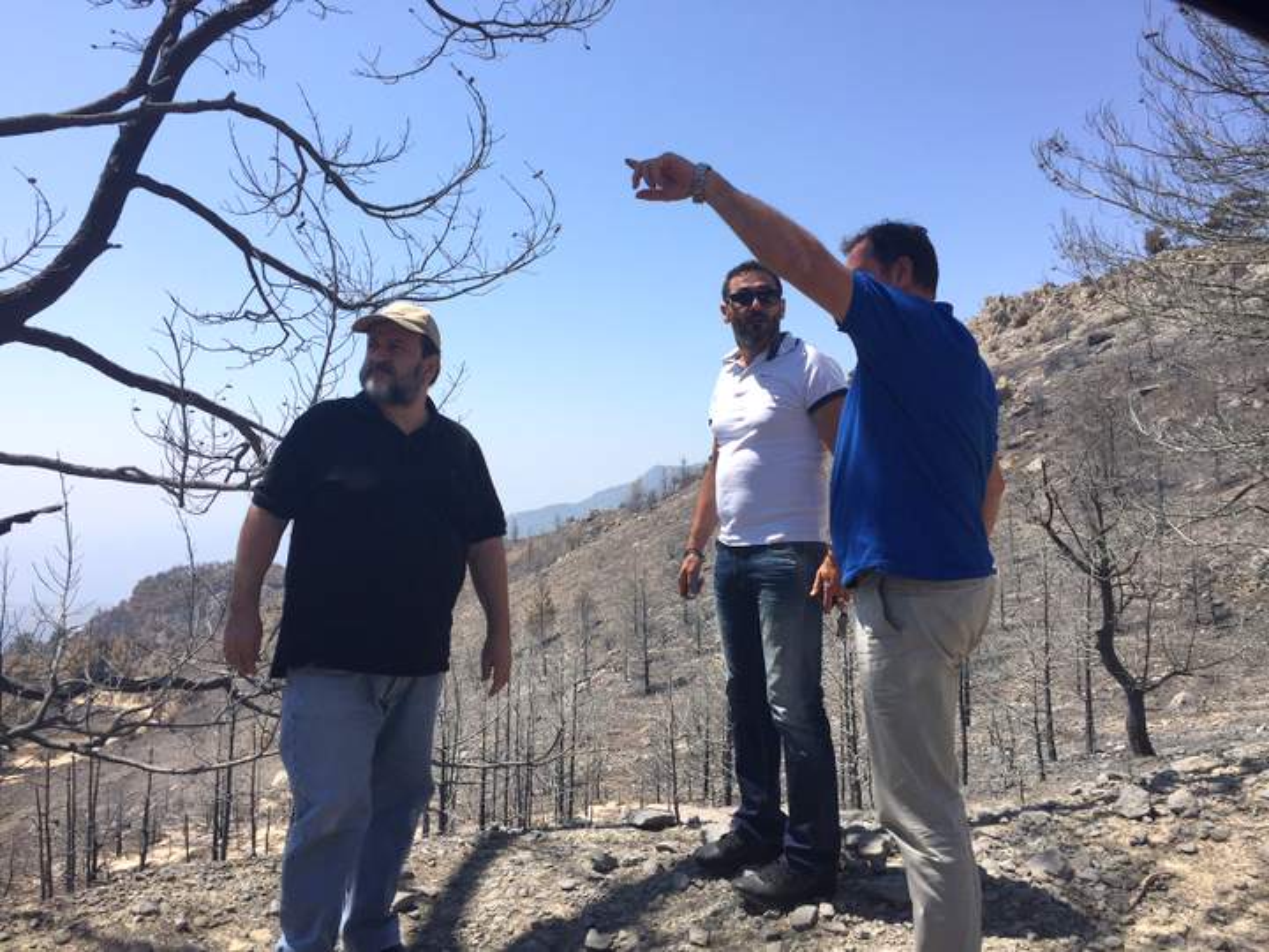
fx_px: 1063
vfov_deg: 48.2
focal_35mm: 29
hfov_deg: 61.7
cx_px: 634
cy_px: 476
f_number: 2.2
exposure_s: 1/1883
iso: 32
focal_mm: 4.15
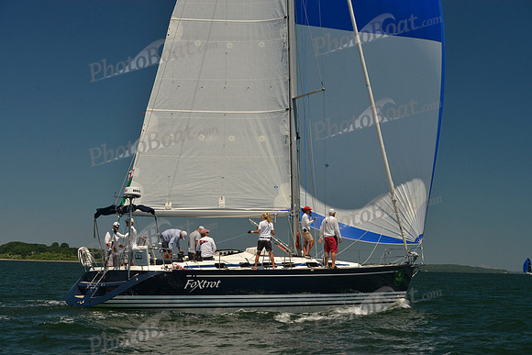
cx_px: 266
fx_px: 1035
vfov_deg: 19.5
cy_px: 178
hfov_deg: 28.8
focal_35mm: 70
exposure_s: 1/800
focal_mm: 70
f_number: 8
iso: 280
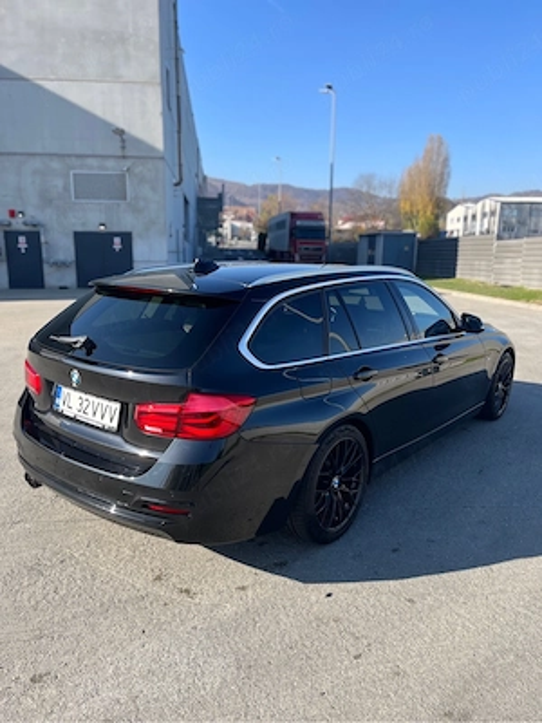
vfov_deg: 67.3
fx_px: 543
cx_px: 271
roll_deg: -0.4
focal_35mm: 26
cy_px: 362
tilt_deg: -11.6
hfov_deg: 53.1
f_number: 1.6
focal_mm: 5.1
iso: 50
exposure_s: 1/1477
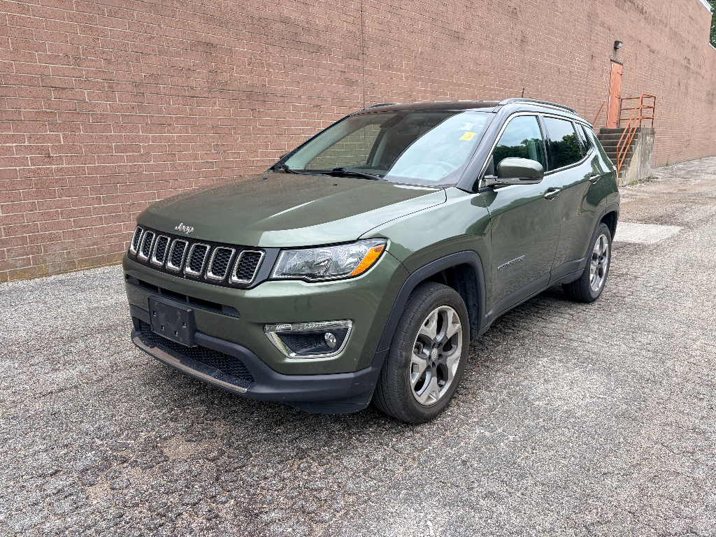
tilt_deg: -11.3
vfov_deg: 53.1
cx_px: 358
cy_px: 268
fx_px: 538
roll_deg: +3.3
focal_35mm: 26
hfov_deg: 67.3
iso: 50
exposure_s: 1/417
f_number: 1.6
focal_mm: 5.96
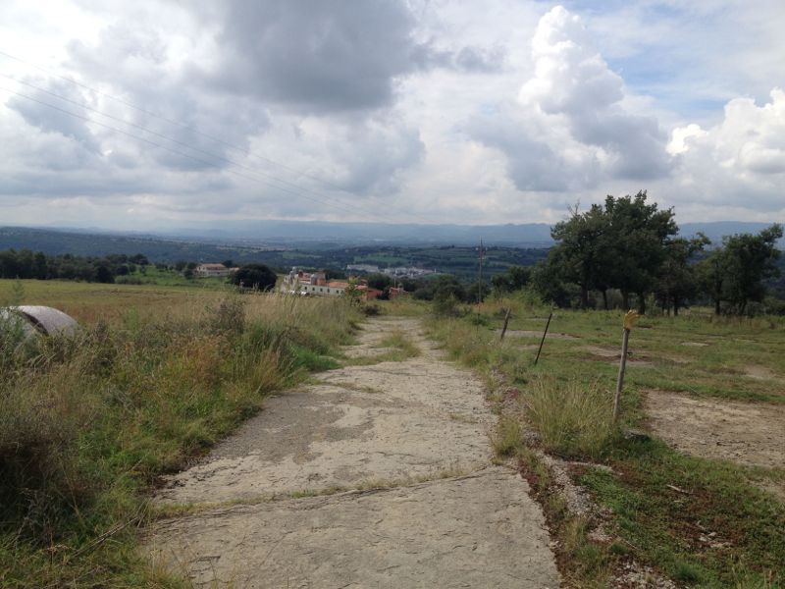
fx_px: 794
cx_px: 392
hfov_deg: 52.6
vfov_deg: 40.7
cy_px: 294
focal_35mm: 35
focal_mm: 4.28
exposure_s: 1/1842
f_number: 2.4
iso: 50
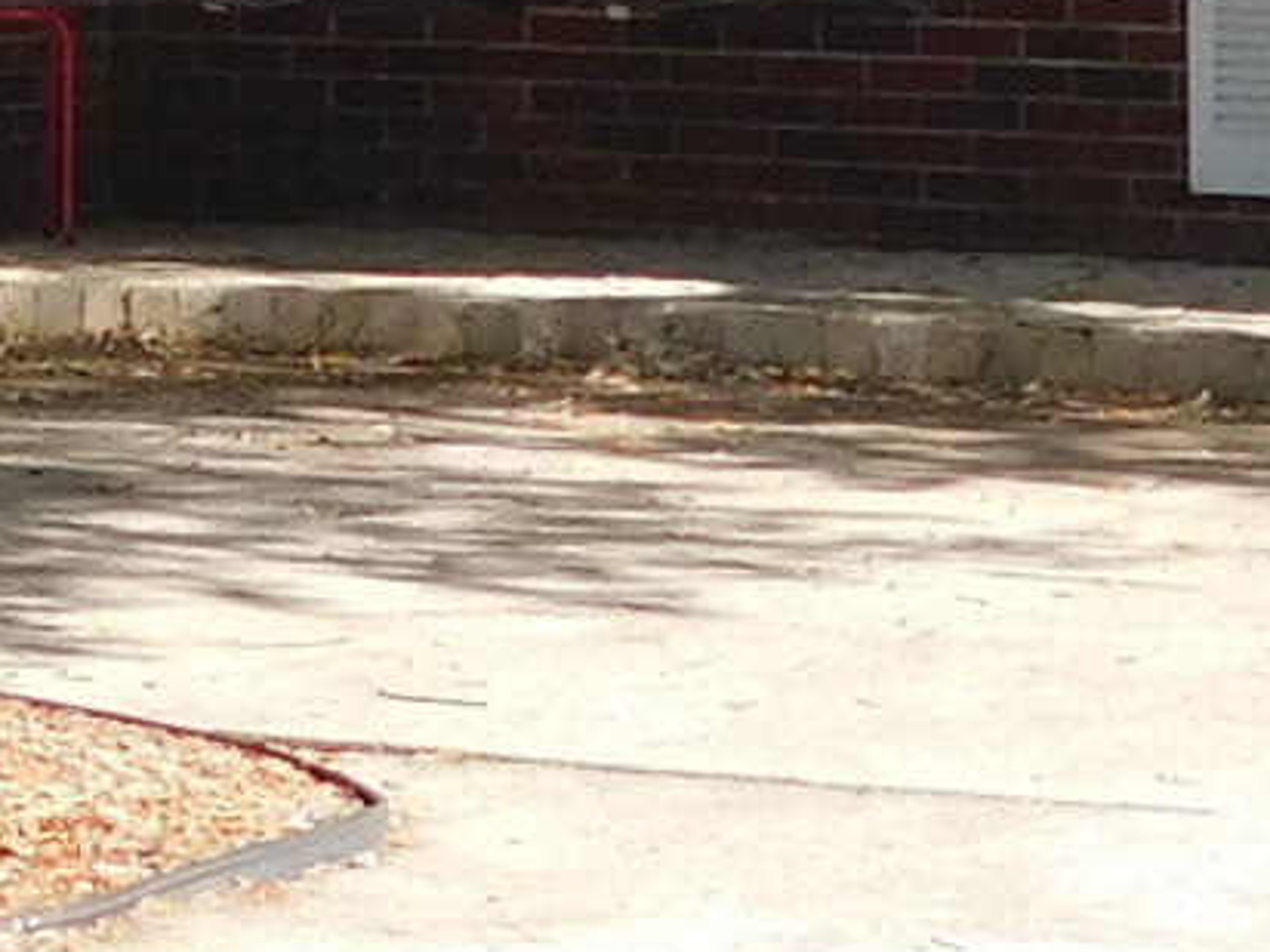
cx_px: -857
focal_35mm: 262
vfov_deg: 5.5
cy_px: -1162
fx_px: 9612
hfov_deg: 7.4
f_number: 3.5
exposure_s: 1/400
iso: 125
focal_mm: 6.3
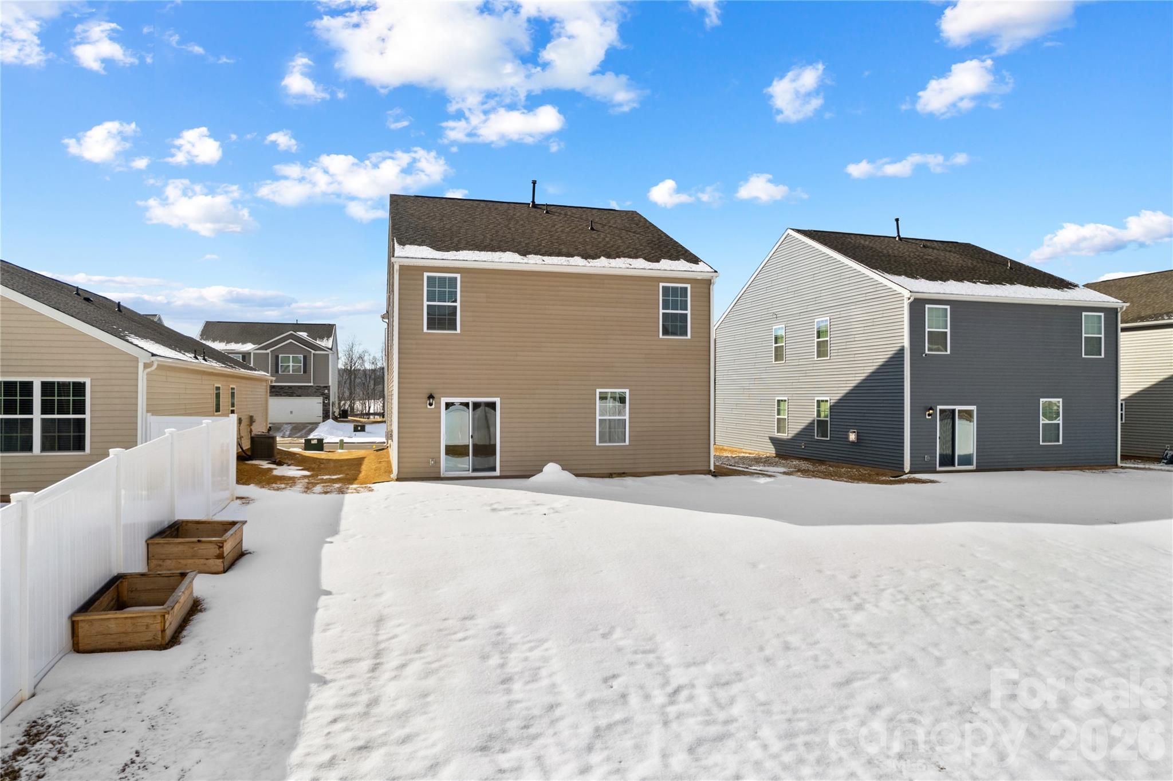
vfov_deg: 57.2
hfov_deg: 78.6
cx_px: 586
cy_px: 390
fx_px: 716
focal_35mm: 22
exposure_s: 1/3000
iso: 120
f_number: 2.8
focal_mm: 8.38
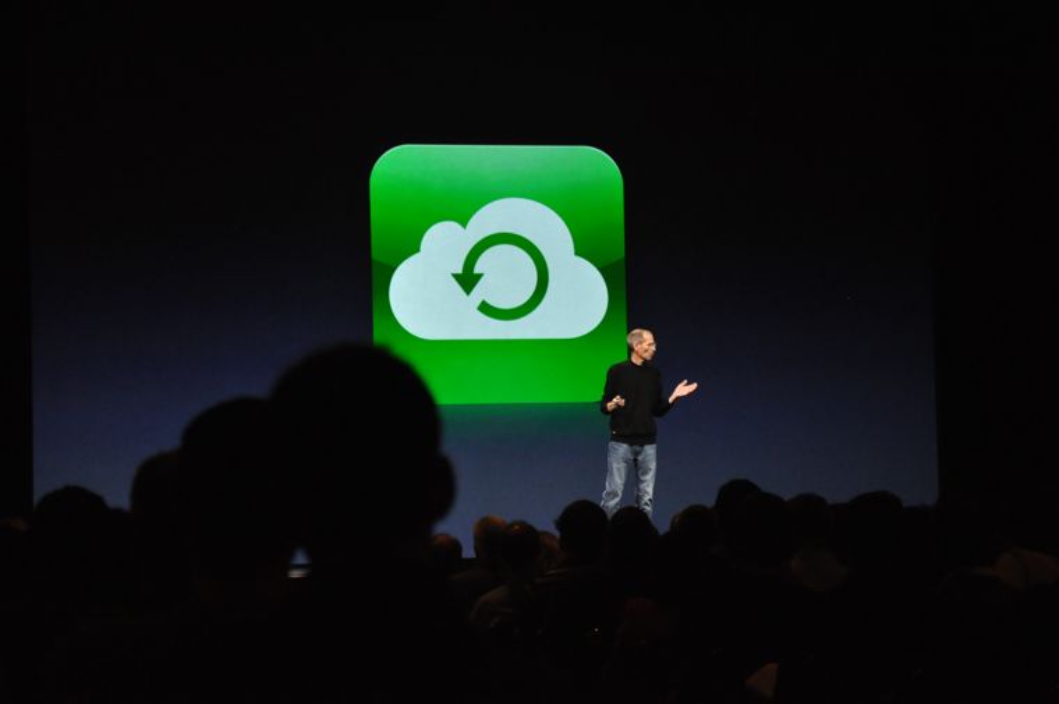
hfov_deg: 20.6
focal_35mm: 99
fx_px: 2909
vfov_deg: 13.8
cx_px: 530
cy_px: 352
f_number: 5.3
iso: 1600
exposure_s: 1/100
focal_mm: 66
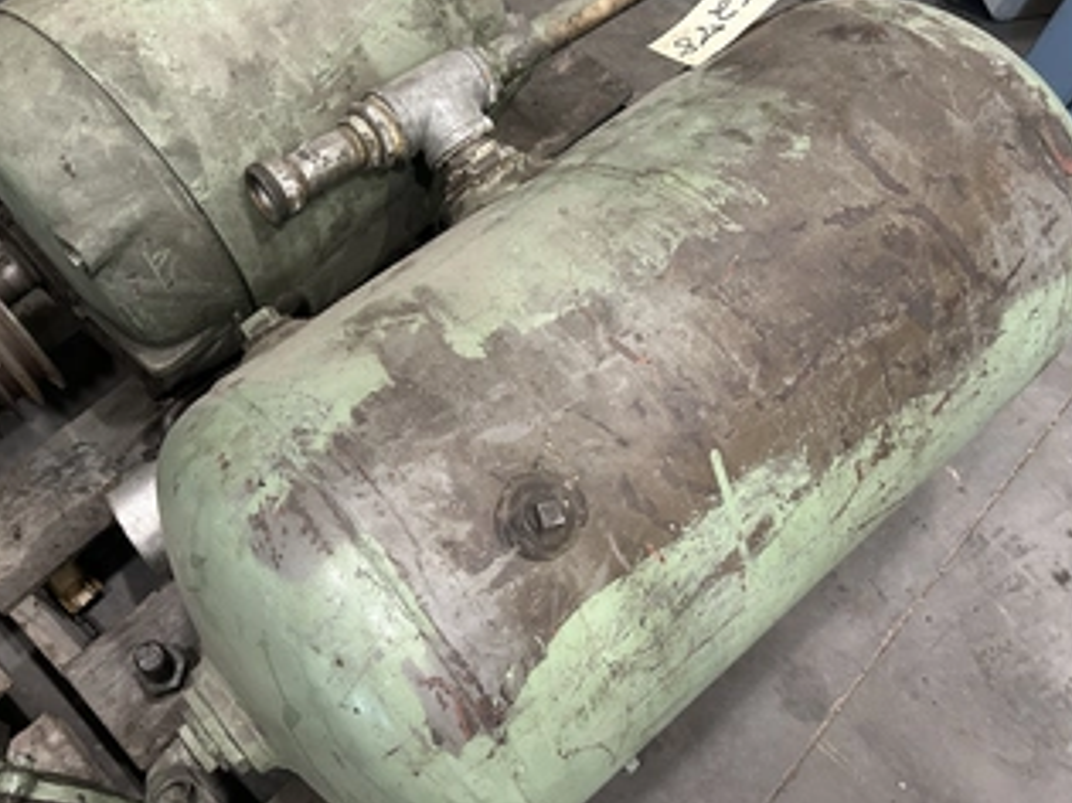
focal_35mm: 33
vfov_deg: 42.6
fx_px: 1022
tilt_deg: -60.3
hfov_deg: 55.1
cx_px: 442
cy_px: 310
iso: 400
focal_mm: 5.7
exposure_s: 1/40
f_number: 1.5
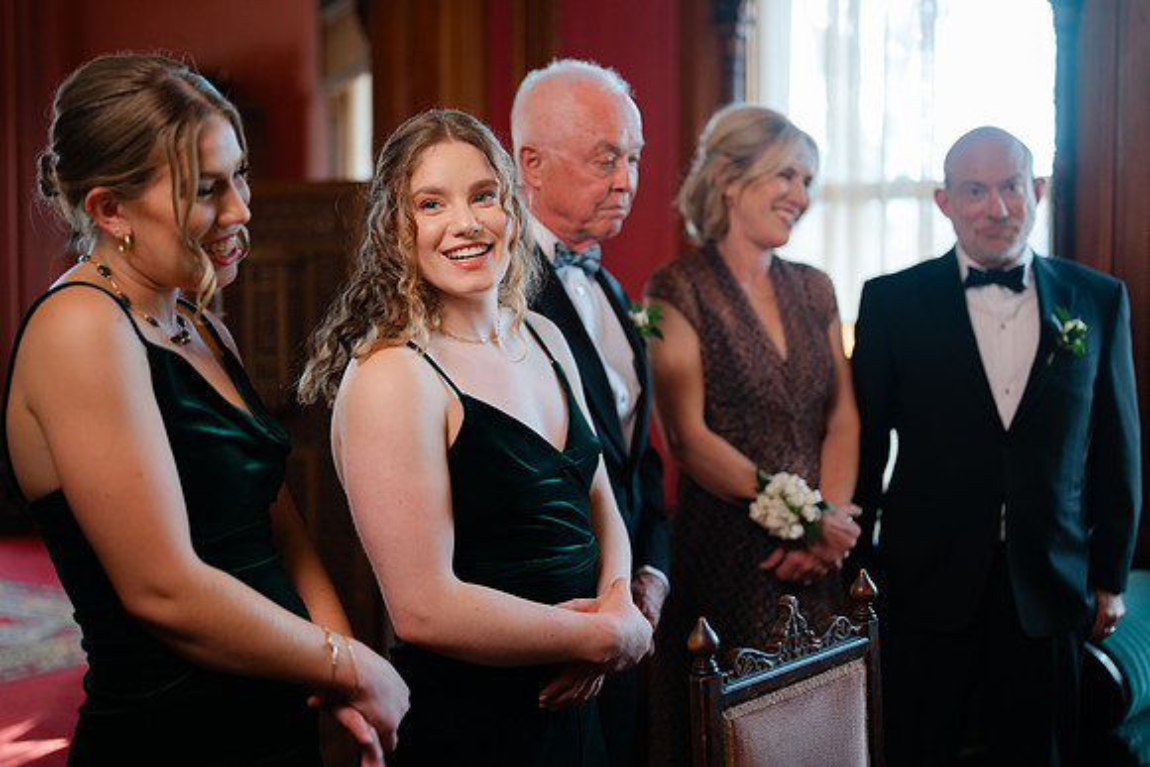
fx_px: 1598
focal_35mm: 50
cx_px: 575
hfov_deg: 39.6
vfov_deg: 27.0
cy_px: 384
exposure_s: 1/125
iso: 160
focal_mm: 50
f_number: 1.8
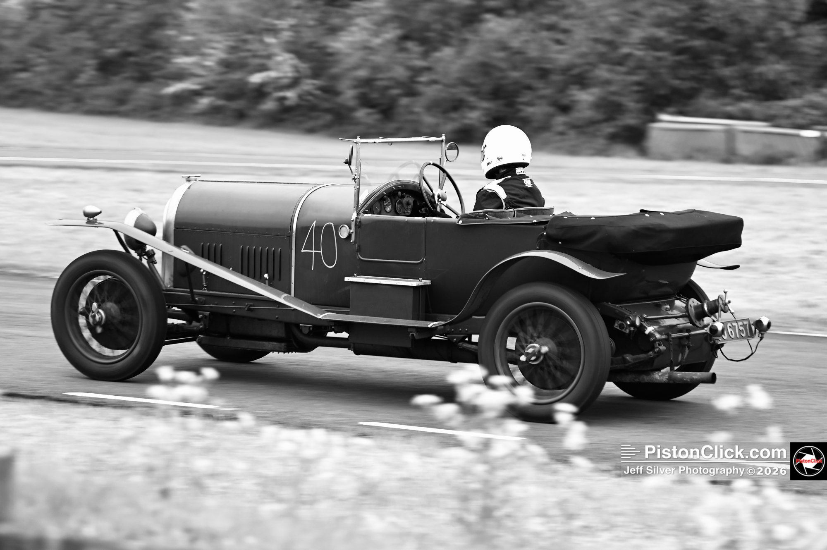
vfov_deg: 14.8
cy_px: 275
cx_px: 414
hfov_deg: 22.2
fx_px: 2112
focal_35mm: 92
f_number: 3.2
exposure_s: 1/250
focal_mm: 92
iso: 100
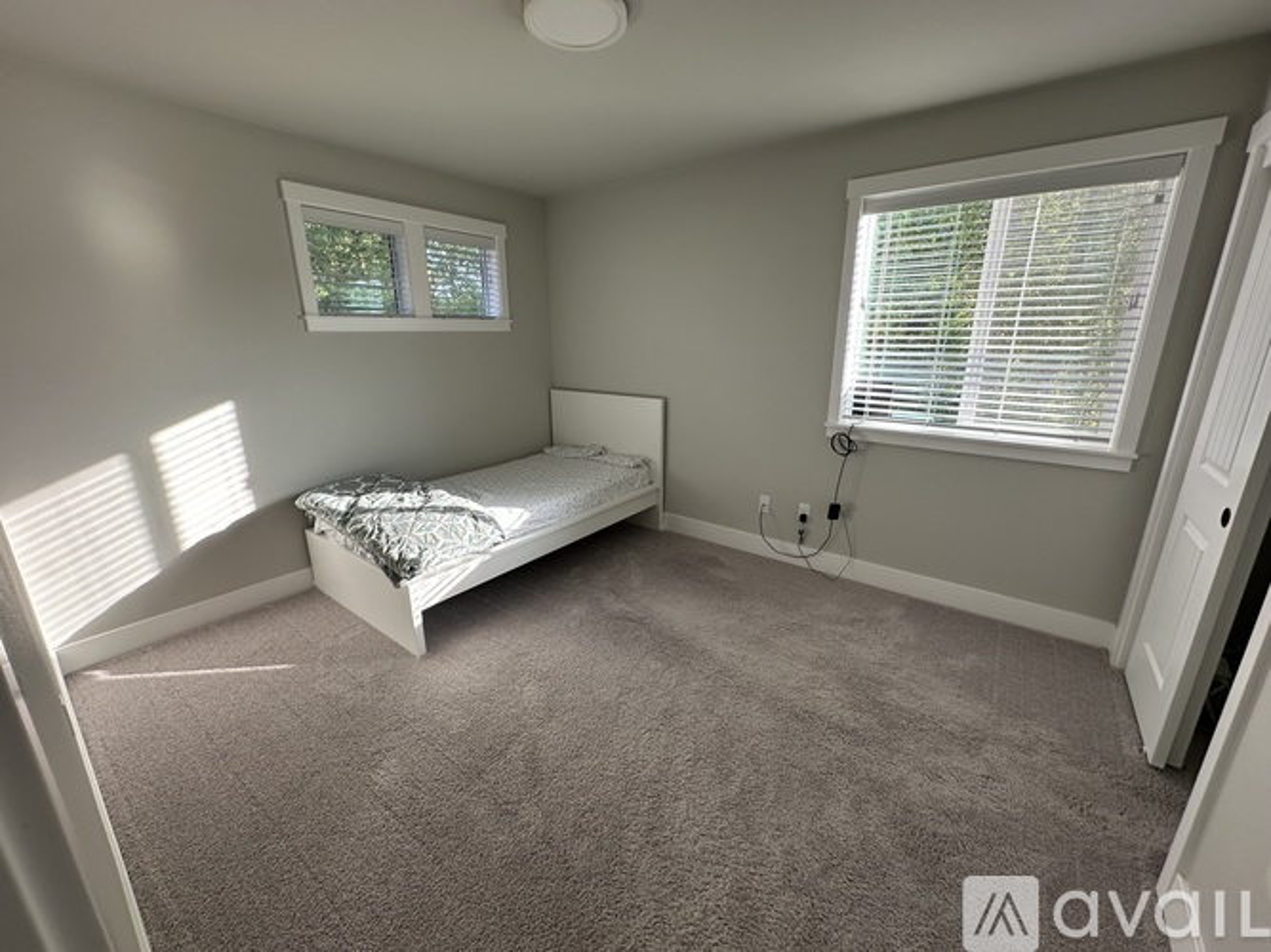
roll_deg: +0.3
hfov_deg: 102.1
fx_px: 514
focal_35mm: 14
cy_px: 476
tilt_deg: -15.7
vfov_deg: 85.7
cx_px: 636
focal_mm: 2.22
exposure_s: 1/99
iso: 64
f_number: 2.2
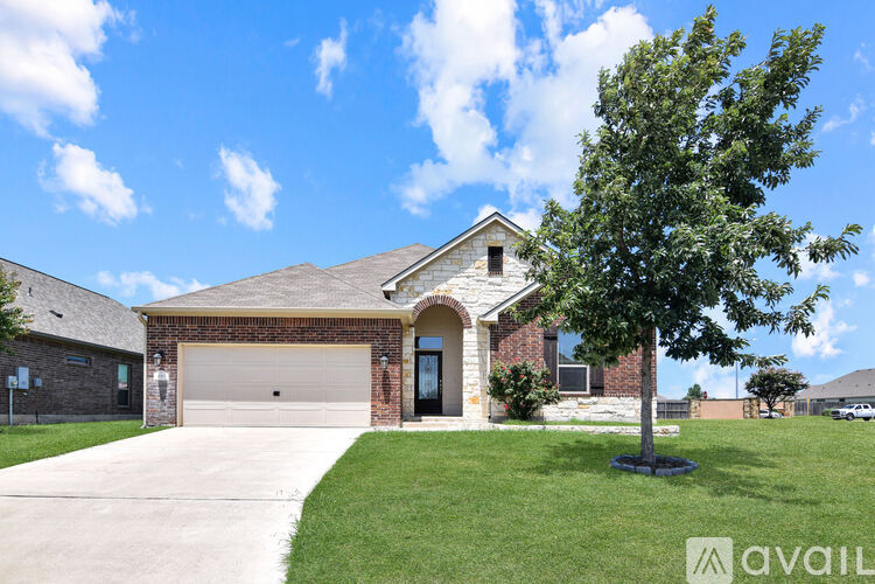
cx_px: 438
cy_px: 292
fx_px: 437
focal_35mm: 18
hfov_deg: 90.0
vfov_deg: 67.4
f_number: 7.1
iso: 100
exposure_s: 1/320
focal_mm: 12
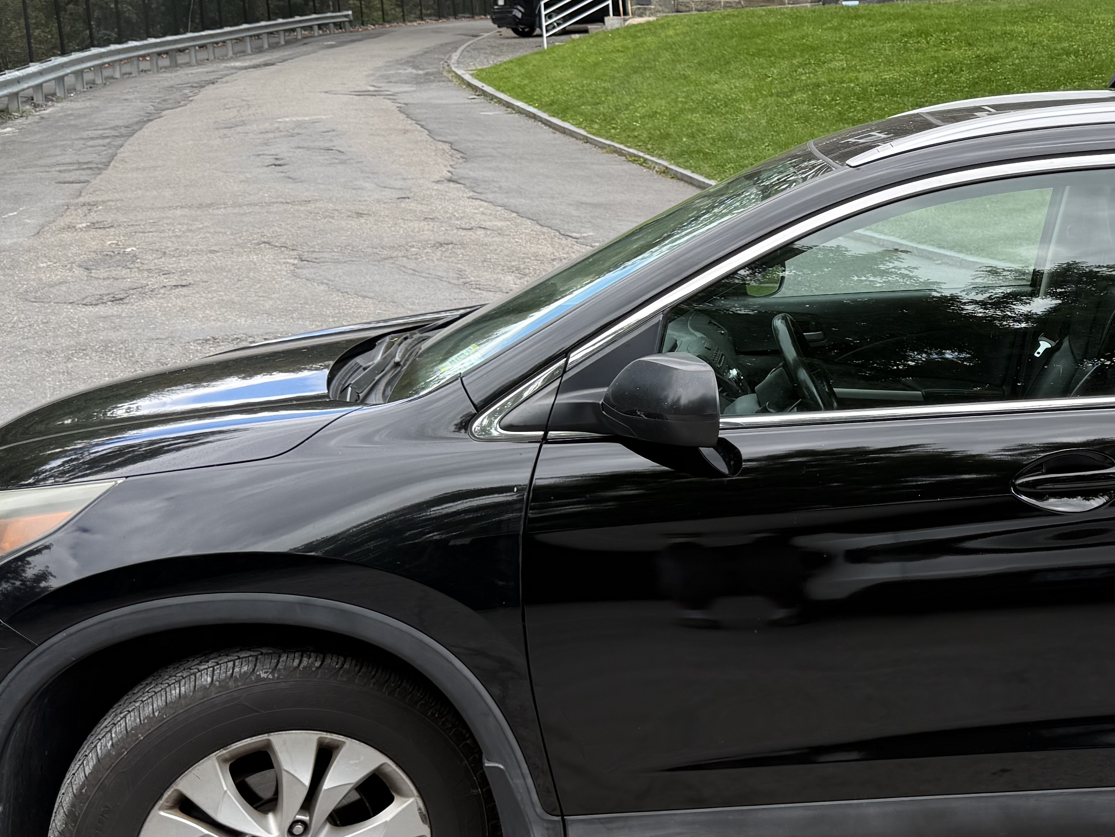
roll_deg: +1.1
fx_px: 1675
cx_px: 1002
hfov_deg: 34.7
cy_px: 394
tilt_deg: -8.4
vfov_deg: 28.0
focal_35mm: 52
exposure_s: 1/840
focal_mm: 6.76
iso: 80
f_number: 1.78
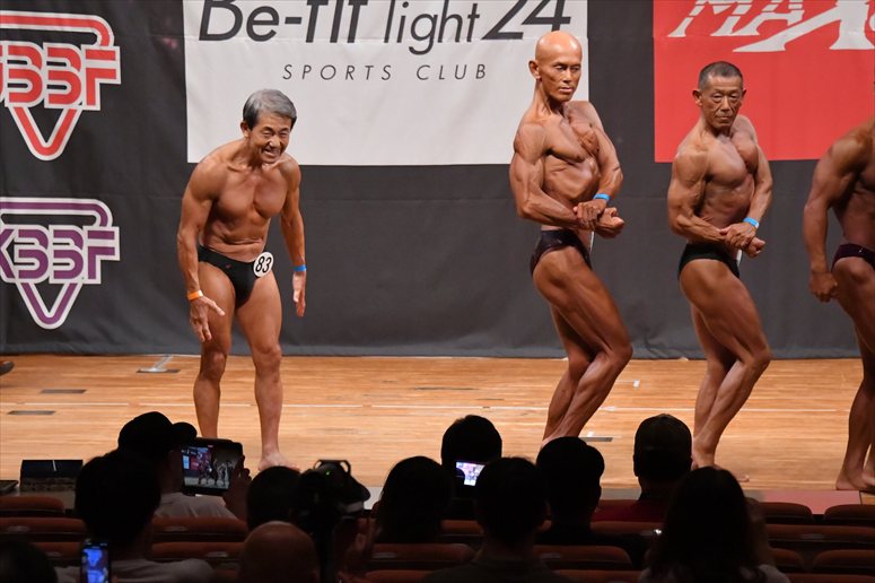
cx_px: 438
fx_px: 5272
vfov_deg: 6.3
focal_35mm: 217
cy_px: 292
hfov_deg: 9.5
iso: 9000
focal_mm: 145
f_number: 5.6
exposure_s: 1/400
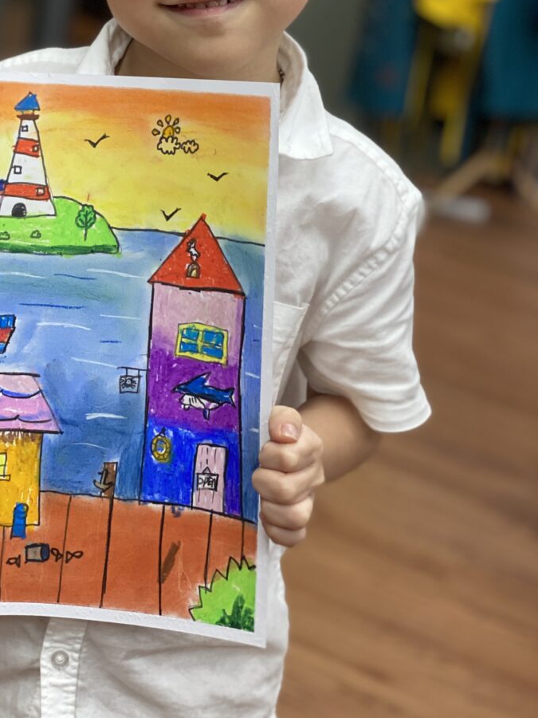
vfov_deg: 25.1
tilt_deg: -14.1
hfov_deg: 19.0
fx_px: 1596
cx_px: 143
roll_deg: -10.0
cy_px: 189
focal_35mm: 77
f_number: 2
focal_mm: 6
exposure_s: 1/100
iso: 160
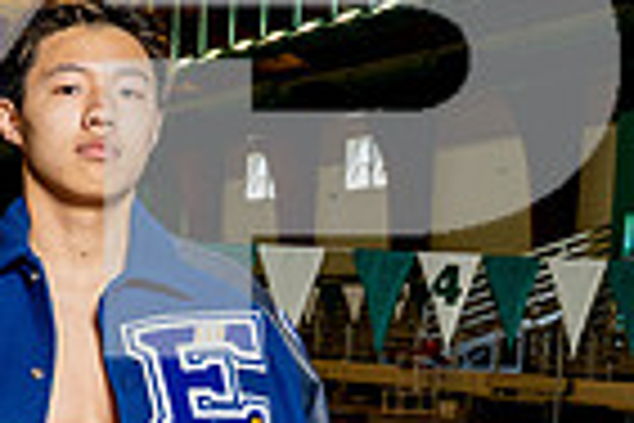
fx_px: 1884
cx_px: 31
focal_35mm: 107
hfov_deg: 18.7
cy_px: 668
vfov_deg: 12.1
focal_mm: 26
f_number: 6.3
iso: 1600
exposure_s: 1/250
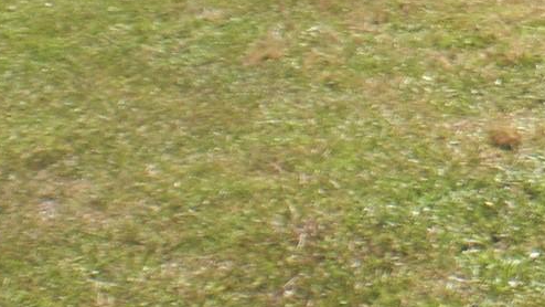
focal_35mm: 134
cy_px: -191
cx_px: 849
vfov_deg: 8.8
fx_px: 1937
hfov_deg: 14.7
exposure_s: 1/200
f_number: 5.6
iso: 64
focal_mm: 6.3
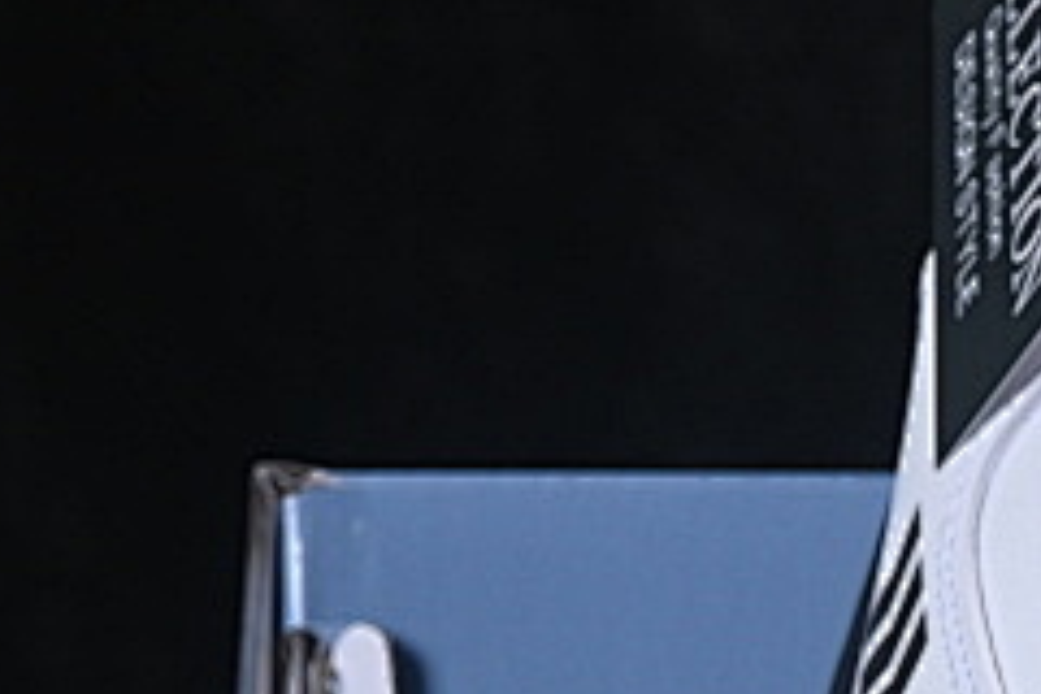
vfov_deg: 4.1
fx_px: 9773
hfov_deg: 6.0
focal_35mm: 338
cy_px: 538
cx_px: 1926
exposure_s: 1/80
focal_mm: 50
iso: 160
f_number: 8
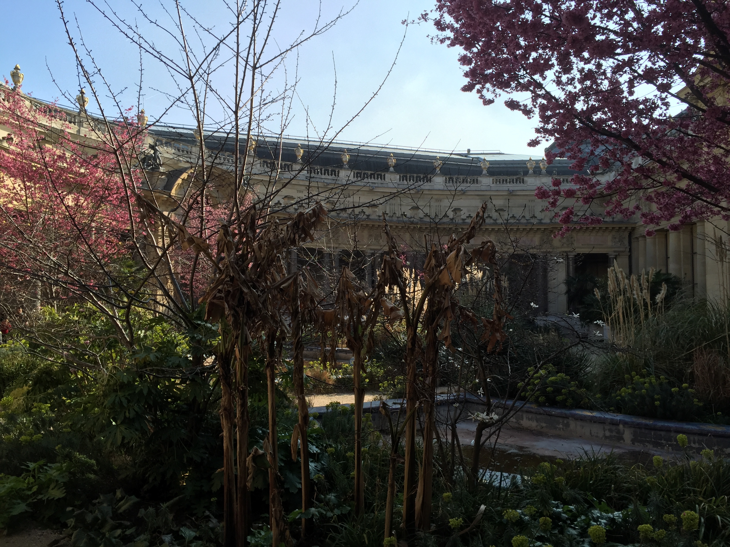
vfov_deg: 48.2
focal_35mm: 29
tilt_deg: +3.1
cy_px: 274
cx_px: 365
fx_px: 612
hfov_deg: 61.7
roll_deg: -0.2
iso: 32
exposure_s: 1/1319
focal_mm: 4.15
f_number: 2.2
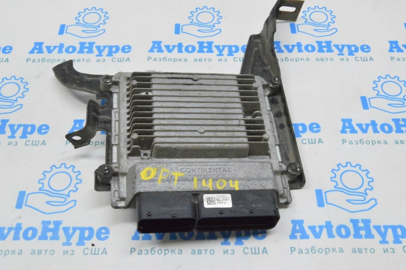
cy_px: 135
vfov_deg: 29.8
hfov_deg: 43.6
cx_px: 203
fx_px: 507
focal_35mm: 45
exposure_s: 1/20
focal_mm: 30
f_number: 20
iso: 6400
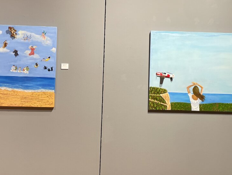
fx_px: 308
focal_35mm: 46
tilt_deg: +2.0
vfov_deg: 31.1
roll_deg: -2.4
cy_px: 49
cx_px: 116
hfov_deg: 41.2
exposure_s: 1/100
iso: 100
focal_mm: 4.2
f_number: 1.6
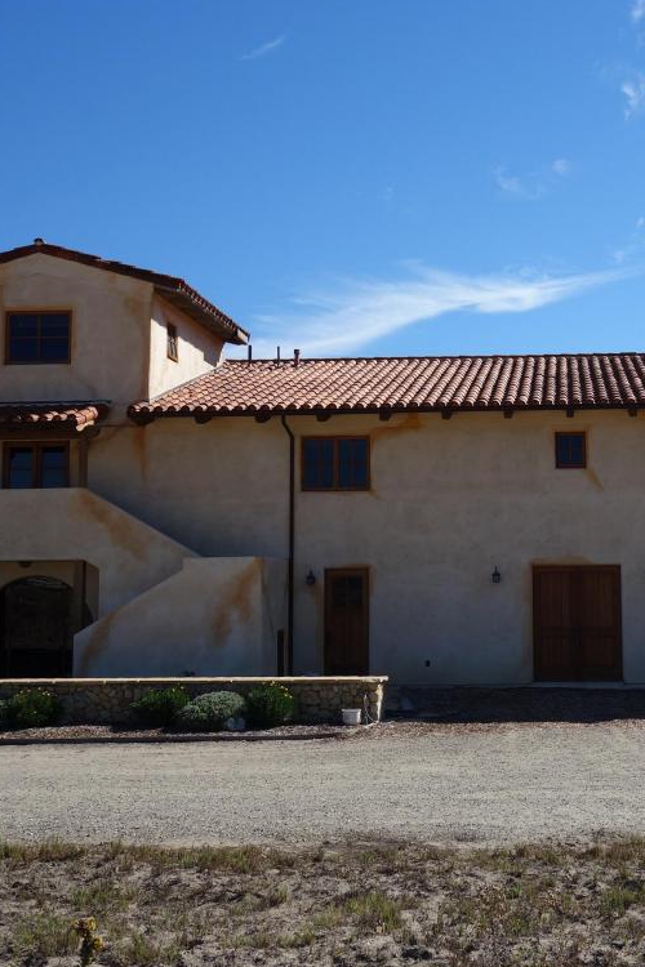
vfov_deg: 45.4
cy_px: 481
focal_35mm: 43
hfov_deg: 30.4
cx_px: 521
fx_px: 1156
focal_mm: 10.4
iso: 125
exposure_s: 1/640
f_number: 5.6
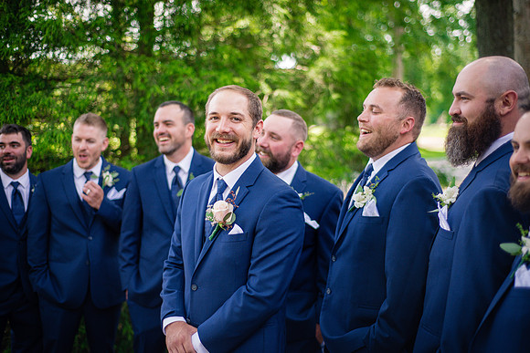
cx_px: 265
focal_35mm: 50
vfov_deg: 27.0
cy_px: 176
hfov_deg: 39.6
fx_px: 736
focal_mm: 50
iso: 400
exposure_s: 1/1000
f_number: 2
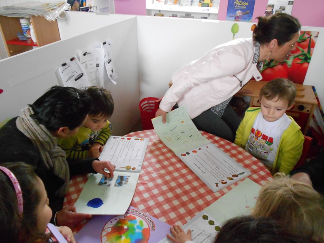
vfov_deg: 53.1
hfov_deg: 67.3
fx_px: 243
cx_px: 162
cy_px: 122
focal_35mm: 26
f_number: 3.2
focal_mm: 4.6
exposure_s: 1/50
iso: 800
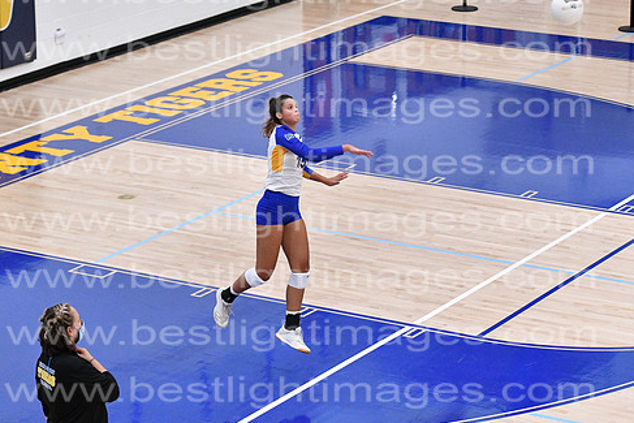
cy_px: 193
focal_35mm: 125
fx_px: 2202
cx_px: 301
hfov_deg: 16.4
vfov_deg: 11.0
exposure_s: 1/1000
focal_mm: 70
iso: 6400
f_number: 3.2
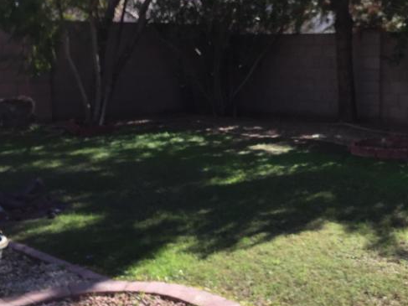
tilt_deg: -8.4
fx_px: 719
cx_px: 293
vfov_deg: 24.0
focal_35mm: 61
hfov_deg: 31.3
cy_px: 166
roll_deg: -0.4
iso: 32
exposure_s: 1/1130
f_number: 2.2
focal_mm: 4.15
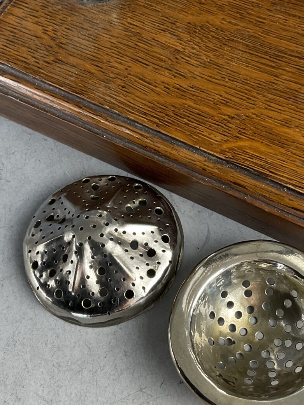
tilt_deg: -63.4
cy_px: 169
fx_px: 668
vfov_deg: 33.7
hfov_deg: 25.5
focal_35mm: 57
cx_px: 199
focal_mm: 3
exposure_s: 1/89
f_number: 1.8
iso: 64
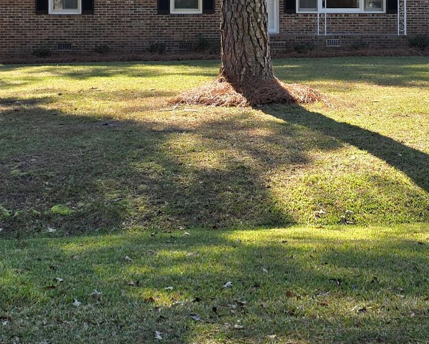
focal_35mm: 81
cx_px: 324
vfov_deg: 18.3
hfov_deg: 23.3
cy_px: -21
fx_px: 1029
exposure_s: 1/333
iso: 12
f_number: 1.7
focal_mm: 6.3
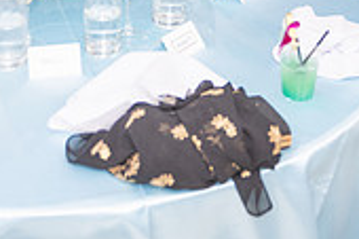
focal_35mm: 82
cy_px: -145
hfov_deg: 24.7
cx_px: 118
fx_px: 817
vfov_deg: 15.1
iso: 1000
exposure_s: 1/160
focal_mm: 24
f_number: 3.2
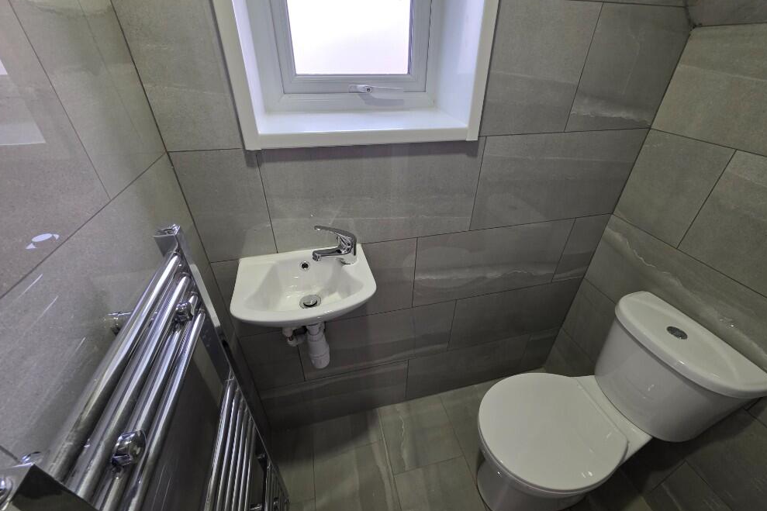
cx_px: 391
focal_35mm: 14
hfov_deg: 104.3
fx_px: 298
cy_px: 254
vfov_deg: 81.2
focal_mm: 2.2
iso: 160
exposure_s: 1/50
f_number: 1.9
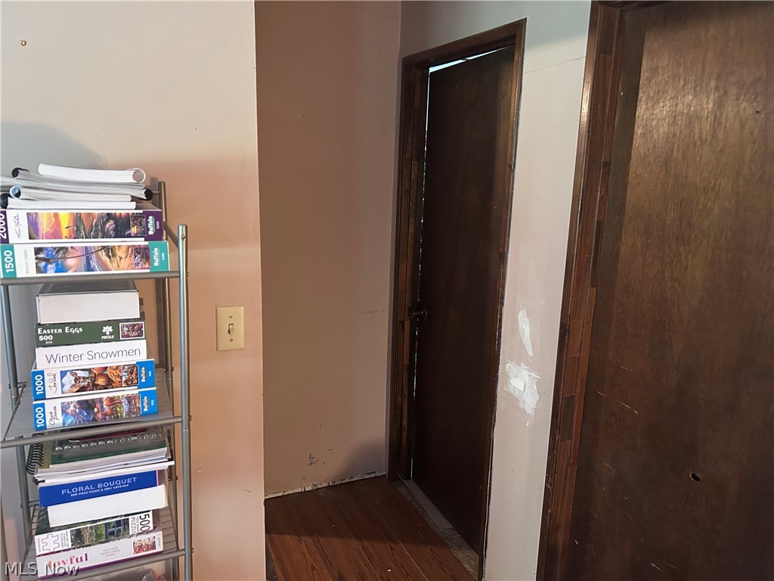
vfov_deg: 53.1
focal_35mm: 26
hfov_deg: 67.3
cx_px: 387
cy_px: 290
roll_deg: -1.0
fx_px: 581
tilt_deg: -12.0
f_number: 1.5
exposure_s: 1/30
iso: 500
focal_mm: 5.7
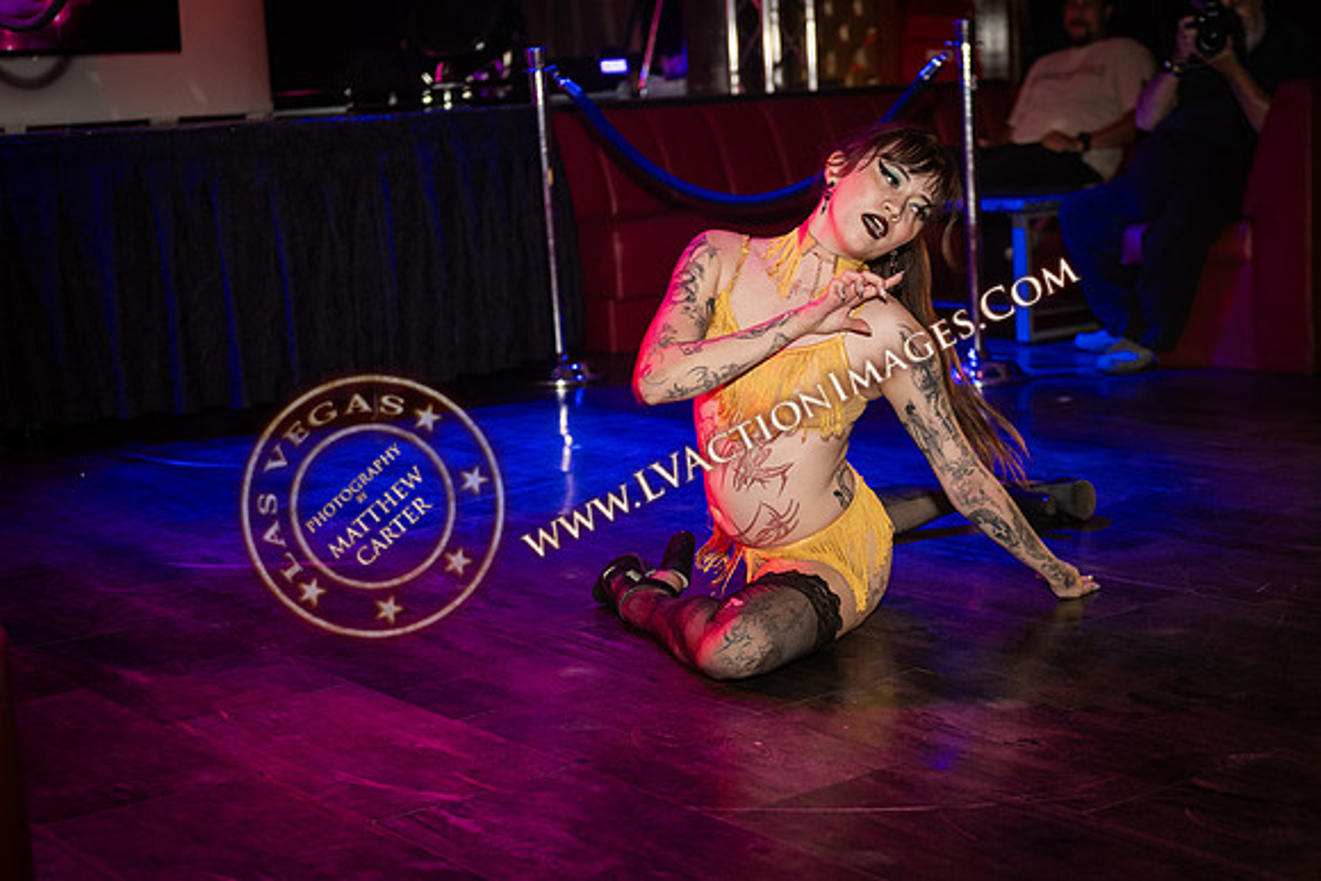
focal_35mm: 59
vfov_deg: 23.0
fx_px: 2162
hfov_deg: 34.0
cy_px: 496
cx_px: 689
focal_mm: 50
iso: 1250
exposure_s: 1/80
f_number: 2.8
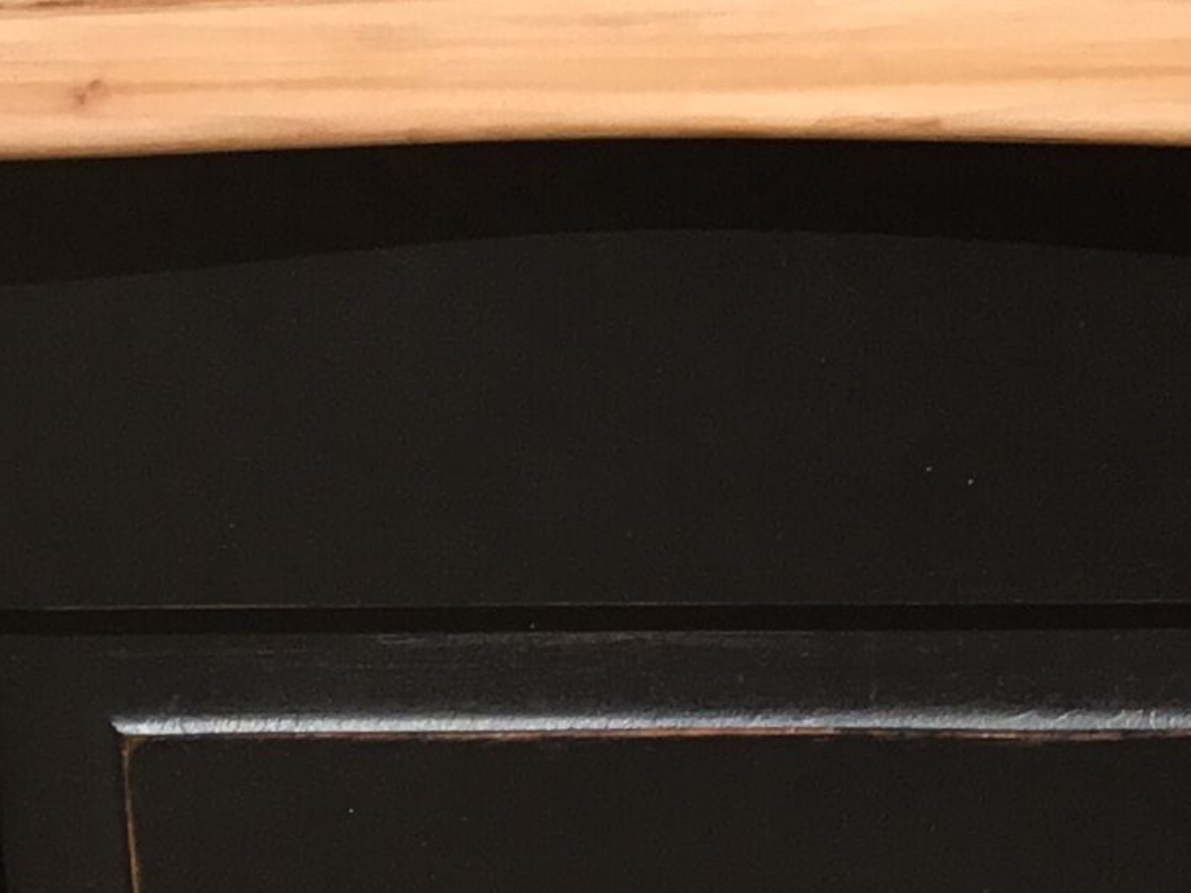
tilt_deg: -38.3
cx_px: 411
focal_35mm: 137
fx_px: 4713
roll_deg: +3.6
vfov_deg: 10.7
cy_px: 1001
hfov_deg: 14.4
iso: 25
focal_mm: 3.3
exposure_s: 1/1597
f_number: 2.4
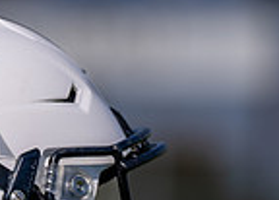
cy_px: 144
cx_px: -68
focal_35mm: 648
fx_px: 5137
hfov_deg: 3.1
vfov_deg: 2.2
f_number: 2.8
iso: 100
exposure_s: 1/6400
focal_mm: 130
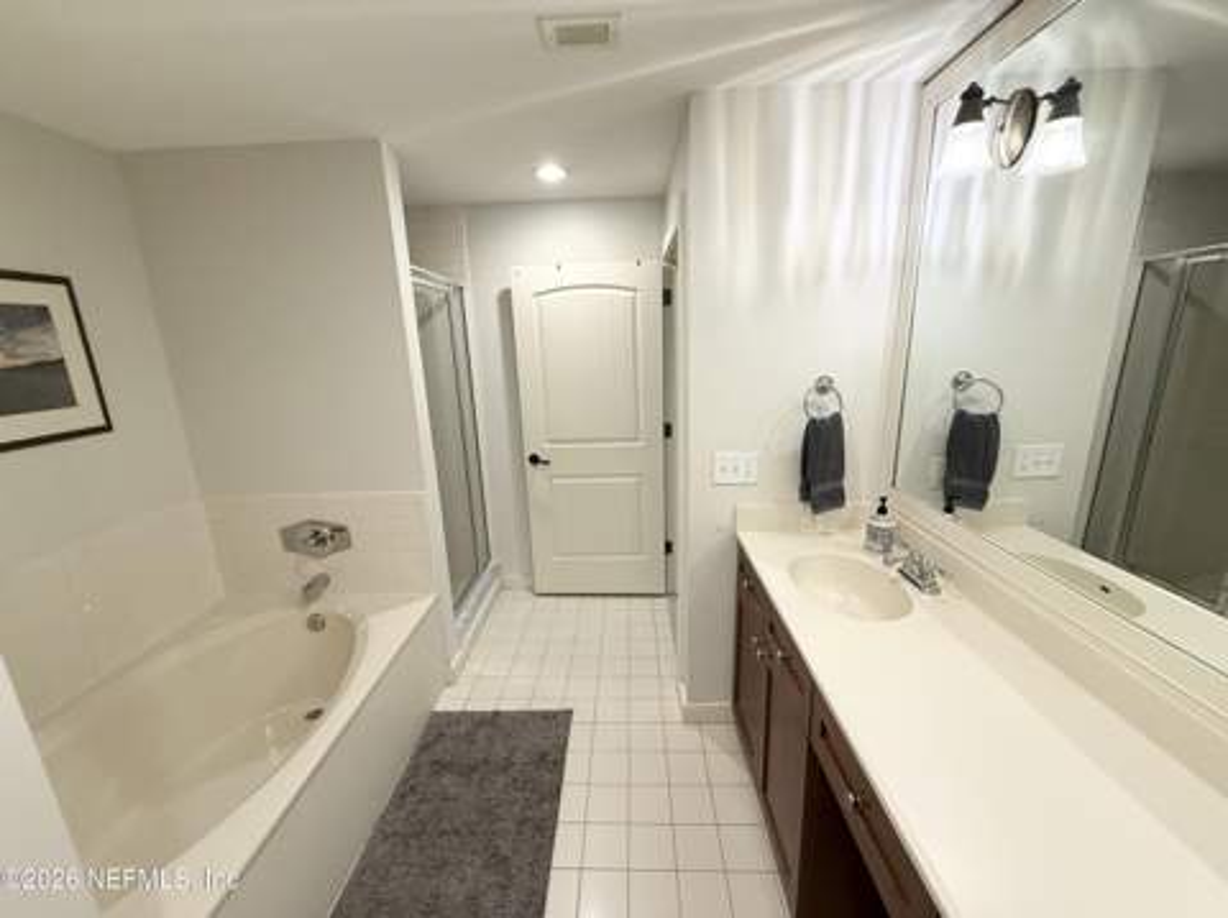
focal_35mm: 14
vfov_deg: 85.6
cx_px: 614
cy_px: 459
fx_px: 496
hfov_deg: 102.1
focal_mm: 2.22
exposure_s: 1/120
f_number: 2.2
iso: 250
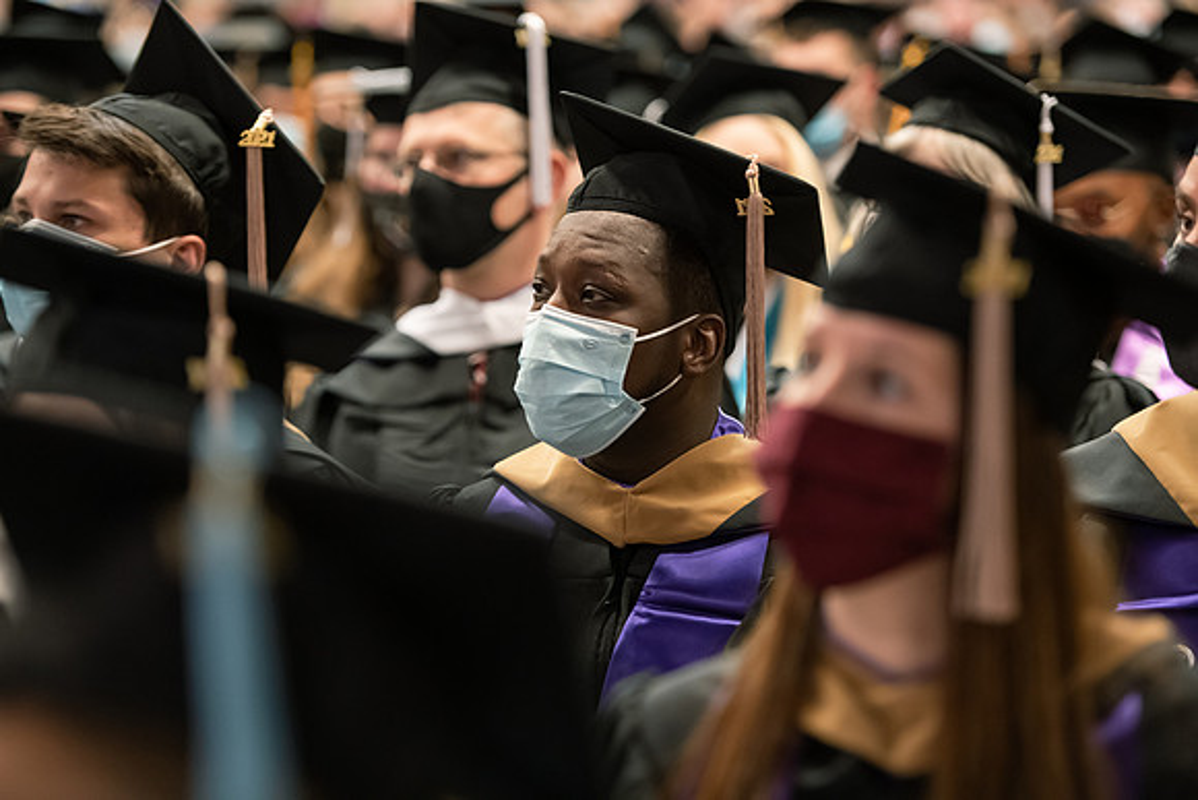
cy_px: 400
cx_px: 599
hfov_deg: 16.8
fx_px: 4061
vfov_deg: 11.2
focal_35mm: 122
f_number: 2.8
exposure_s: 1/200
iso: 3200
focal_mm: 122
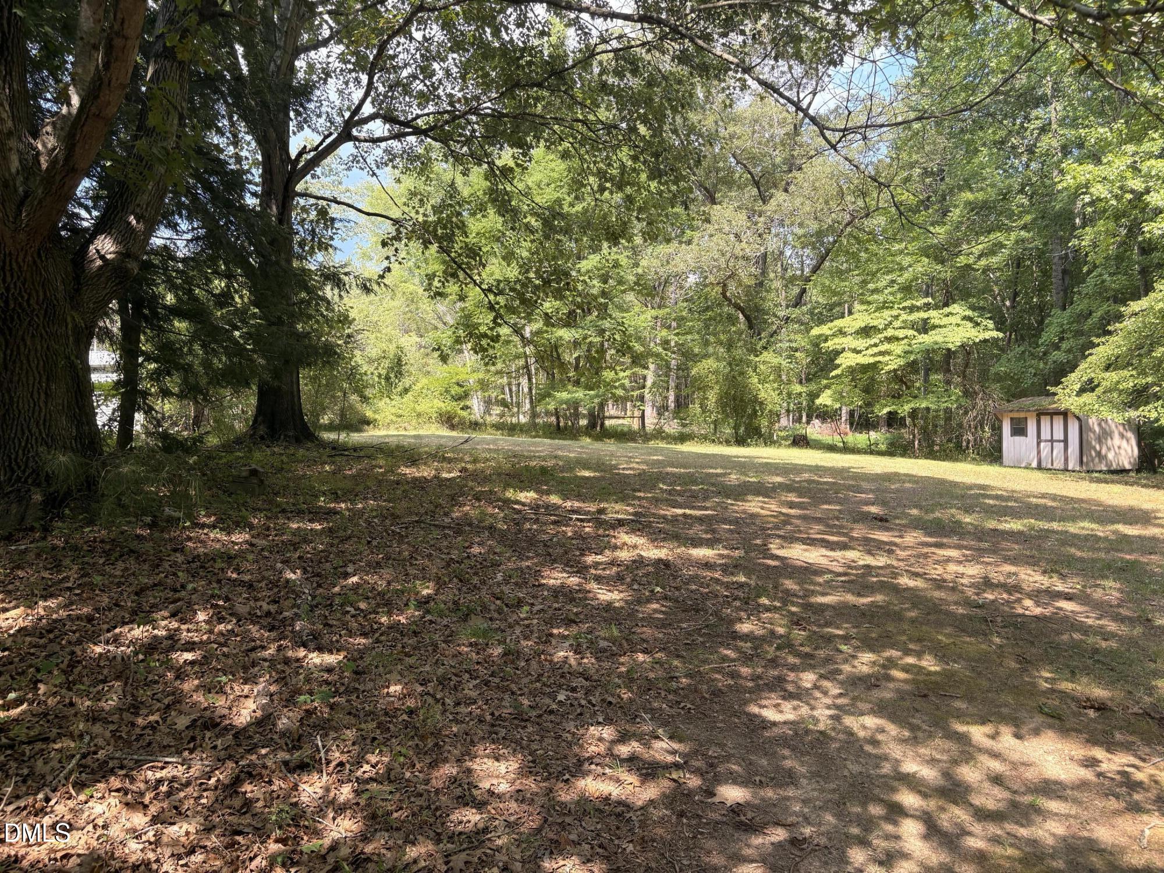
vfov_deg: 53.1
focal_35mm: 26
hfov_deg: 67.3
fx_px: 874
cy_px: 436
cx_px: 582
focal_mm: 5.96
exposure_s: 1/409
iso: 50
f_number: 1.6
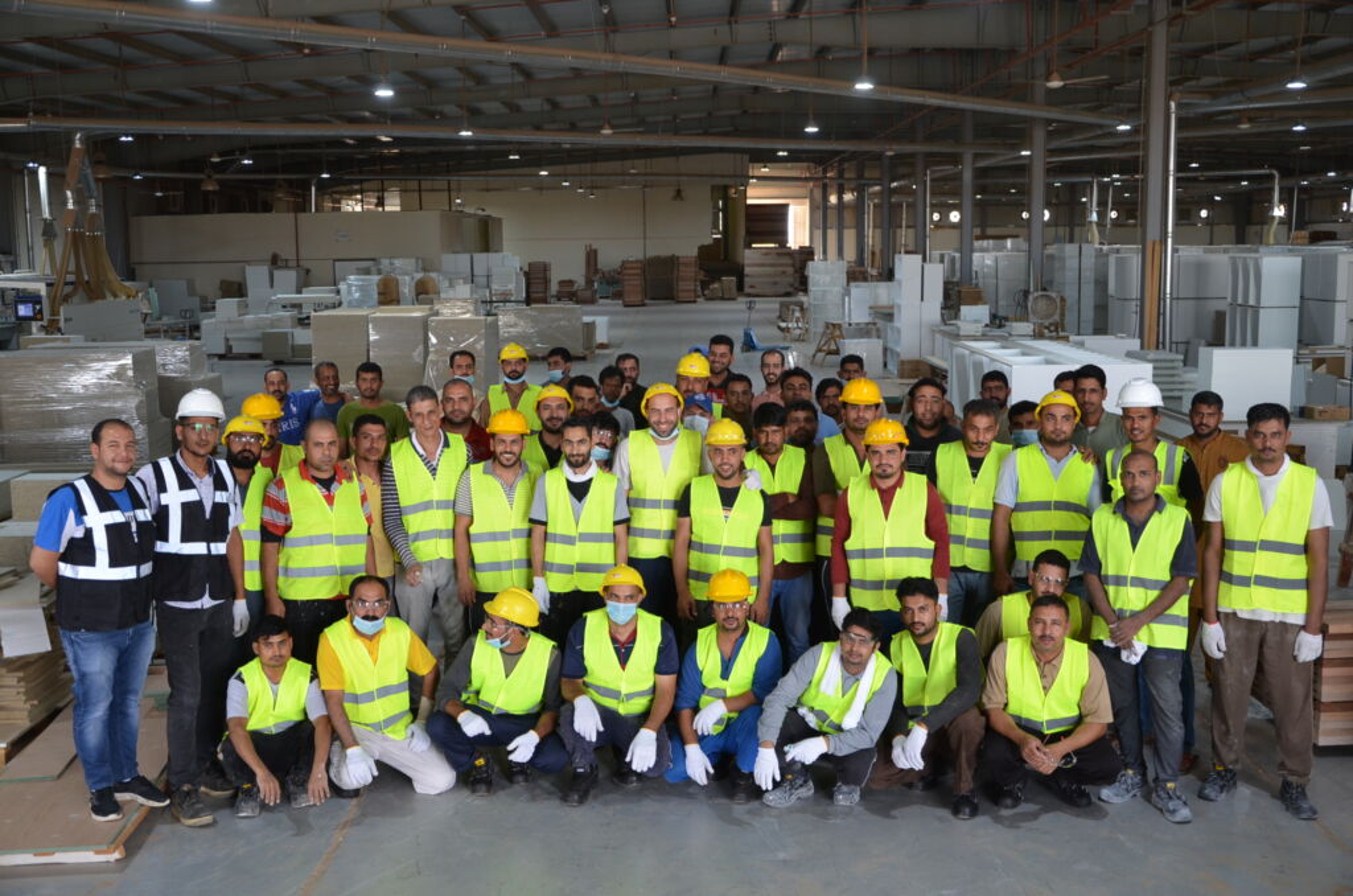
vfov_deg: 35.3
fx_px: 1406
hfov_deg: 51.4
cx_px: 676
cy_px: 448
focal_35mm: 38
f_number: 4.5
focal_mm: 25
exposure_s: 1/80
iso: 400
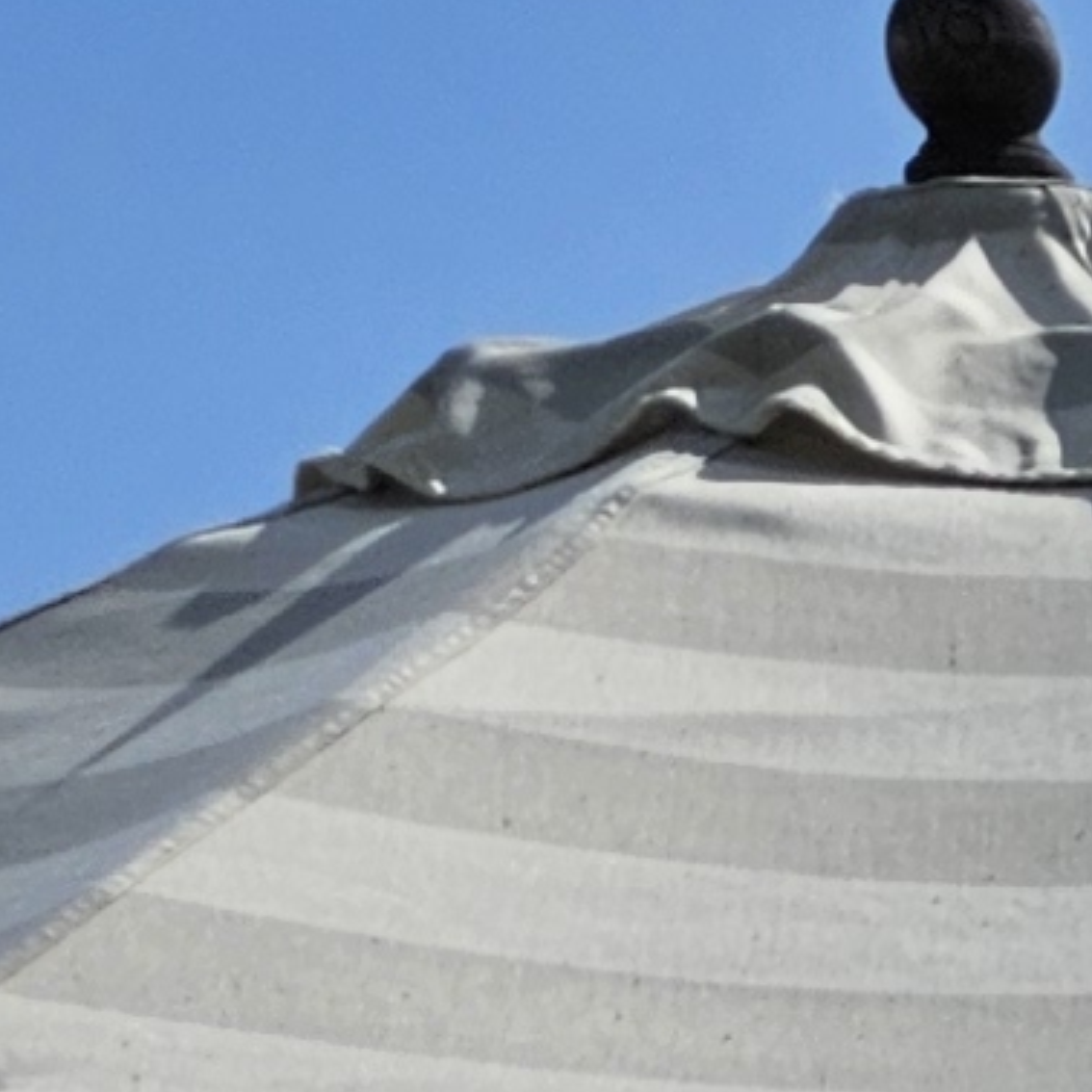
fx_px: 7673
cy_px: 3186
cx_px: 3987
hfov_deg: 6.8
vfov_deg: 7.3
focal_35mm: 215
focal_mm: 5.4
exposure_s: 1/4980
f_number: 1.8
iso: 25
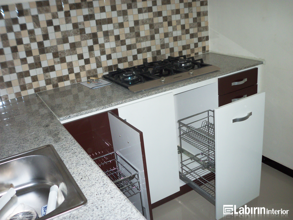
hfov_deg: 54.0
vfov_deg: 41.8
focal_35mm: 34
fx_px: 288
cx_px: 146
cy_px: 110
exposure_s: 1/30
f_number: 2.9
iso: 100
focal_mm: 5.7
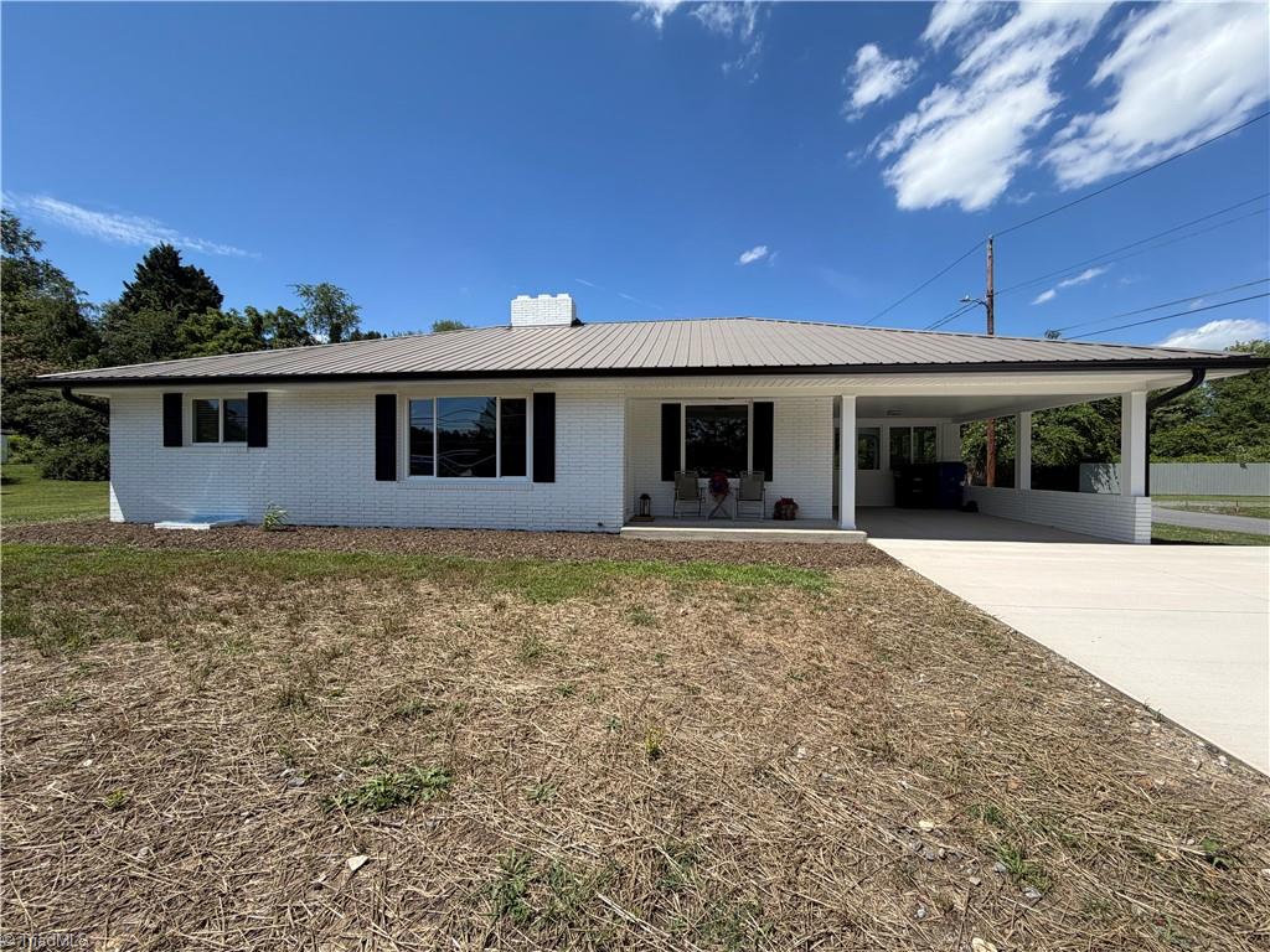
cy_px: 476
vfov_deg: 85.7
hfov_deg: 102.1
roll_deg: +0.3
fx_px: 514
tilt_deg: -0.7
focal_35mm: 14
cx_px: 635
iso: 20
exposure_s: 1/820
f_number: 2.2
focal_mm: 2.22
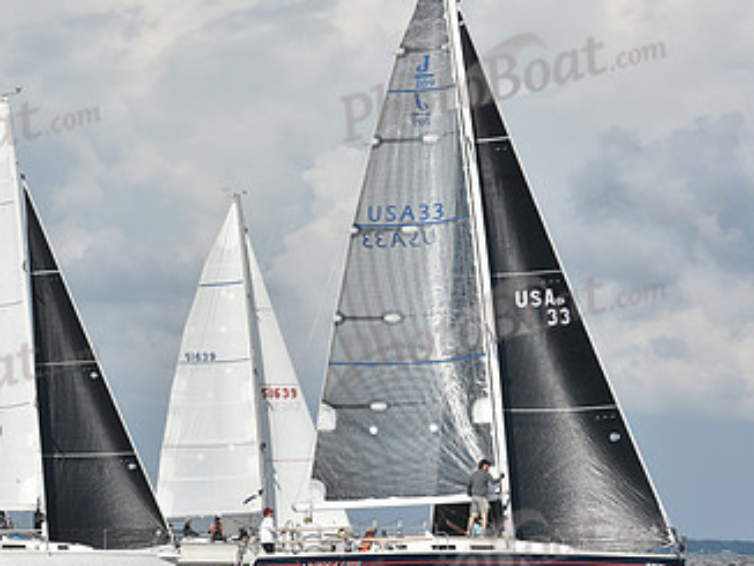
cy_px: 234
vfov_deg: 10.1
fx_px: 3204
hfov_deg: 13.4
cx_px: 222
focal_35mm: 147
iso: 320
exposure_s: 1/1250
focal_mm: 86
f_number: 10
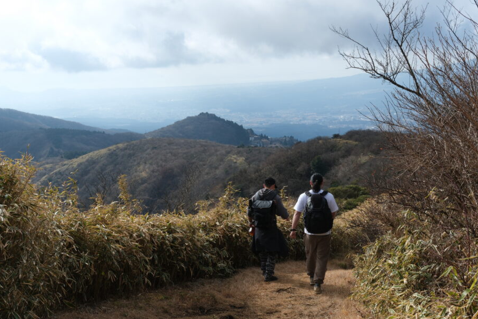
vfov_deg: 25.5
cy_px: 144
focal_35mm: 53
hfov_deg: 37.5
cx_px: 216
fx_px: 704
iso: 200
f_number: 13
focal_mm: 31.4
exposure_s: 1/280
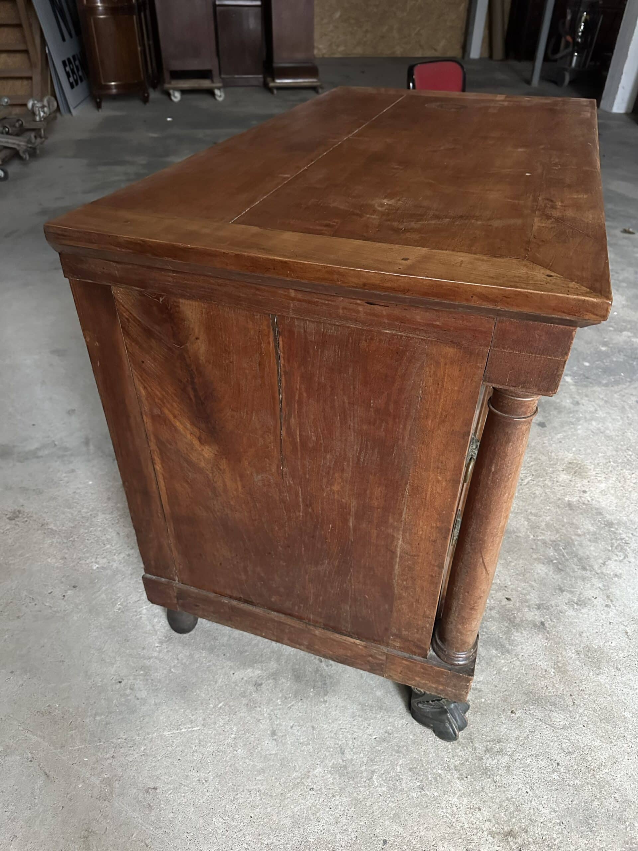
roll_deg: -1.1
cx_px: 319
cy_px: 426
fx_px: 590
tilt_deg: -36.5
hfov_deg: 56.8
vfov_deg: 71.6
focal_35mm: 24
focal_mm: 6.86
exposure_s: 1/35
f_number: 1.78
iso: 1000
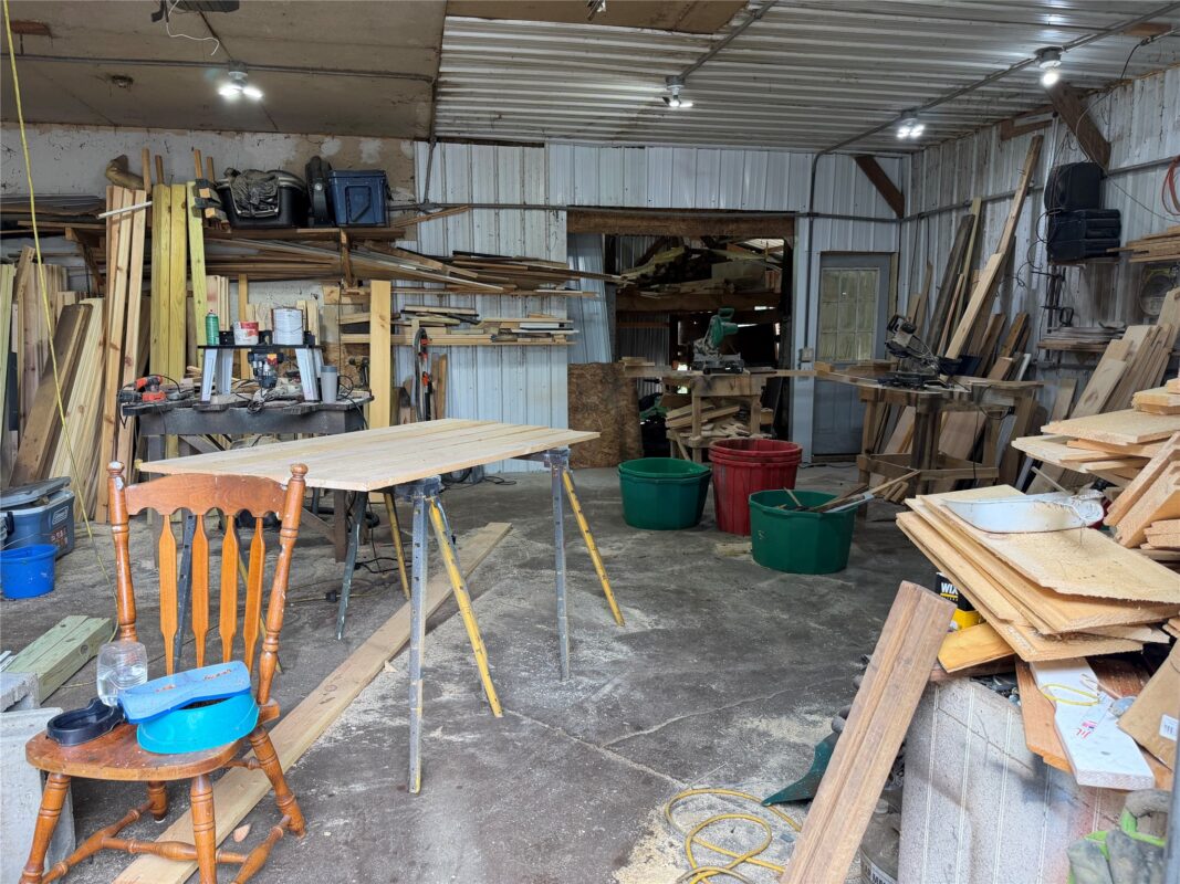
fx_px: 818
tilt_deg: -10.6
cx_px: 590
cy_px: 442
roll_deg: +0.2
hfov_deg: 71.6
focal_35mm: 24
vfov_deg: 56.8
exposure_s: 1/121
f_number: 1.78
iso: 100
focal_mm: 6.76
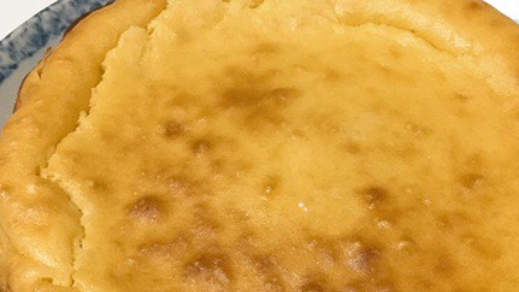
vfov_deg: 20.2
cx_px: 279
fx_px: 812
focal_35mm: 59
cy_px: 227
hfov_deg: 35.4
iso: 64
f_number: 2.4
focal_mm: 3.3
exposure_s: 1/30
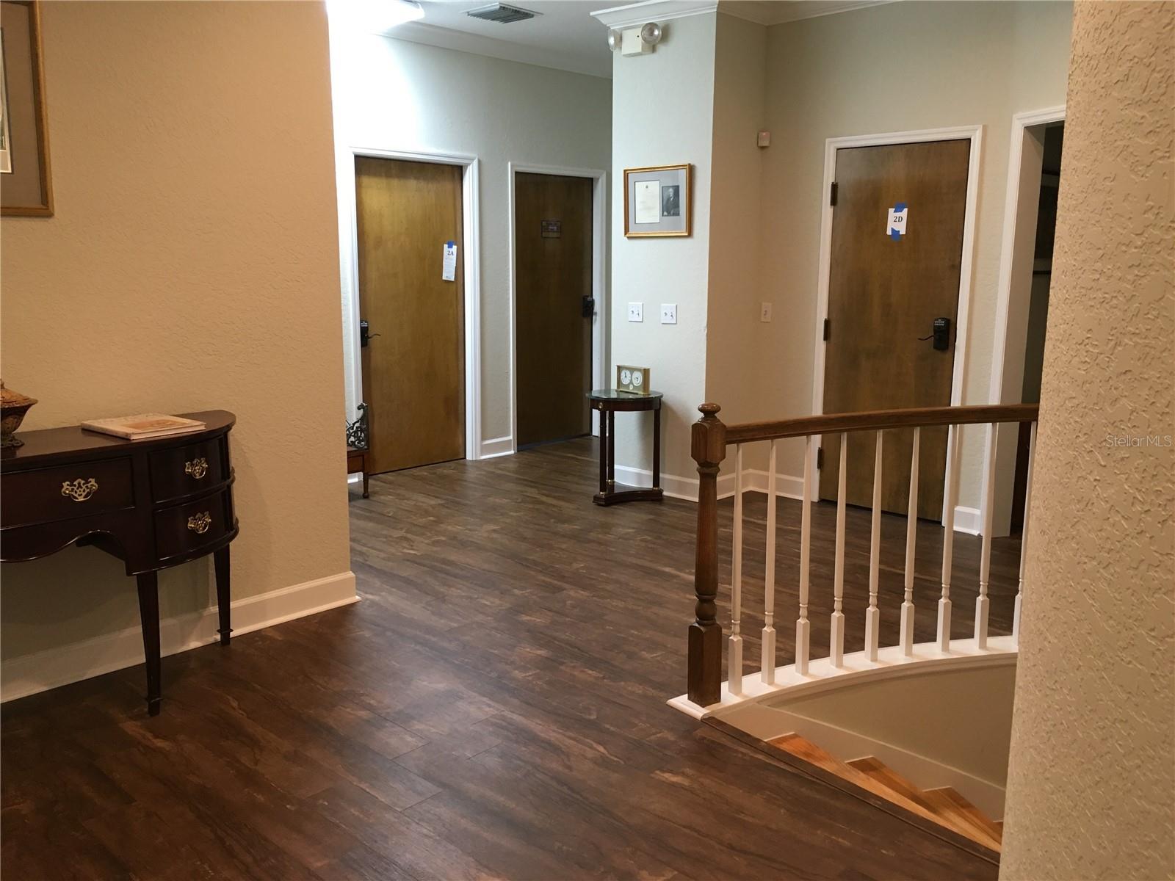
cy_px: 440
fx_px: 984
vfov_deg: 48.2
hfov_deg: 61.7
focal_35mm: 29
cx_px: 588
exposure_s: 1/30
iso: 100
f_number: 2.2
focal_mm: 4.15
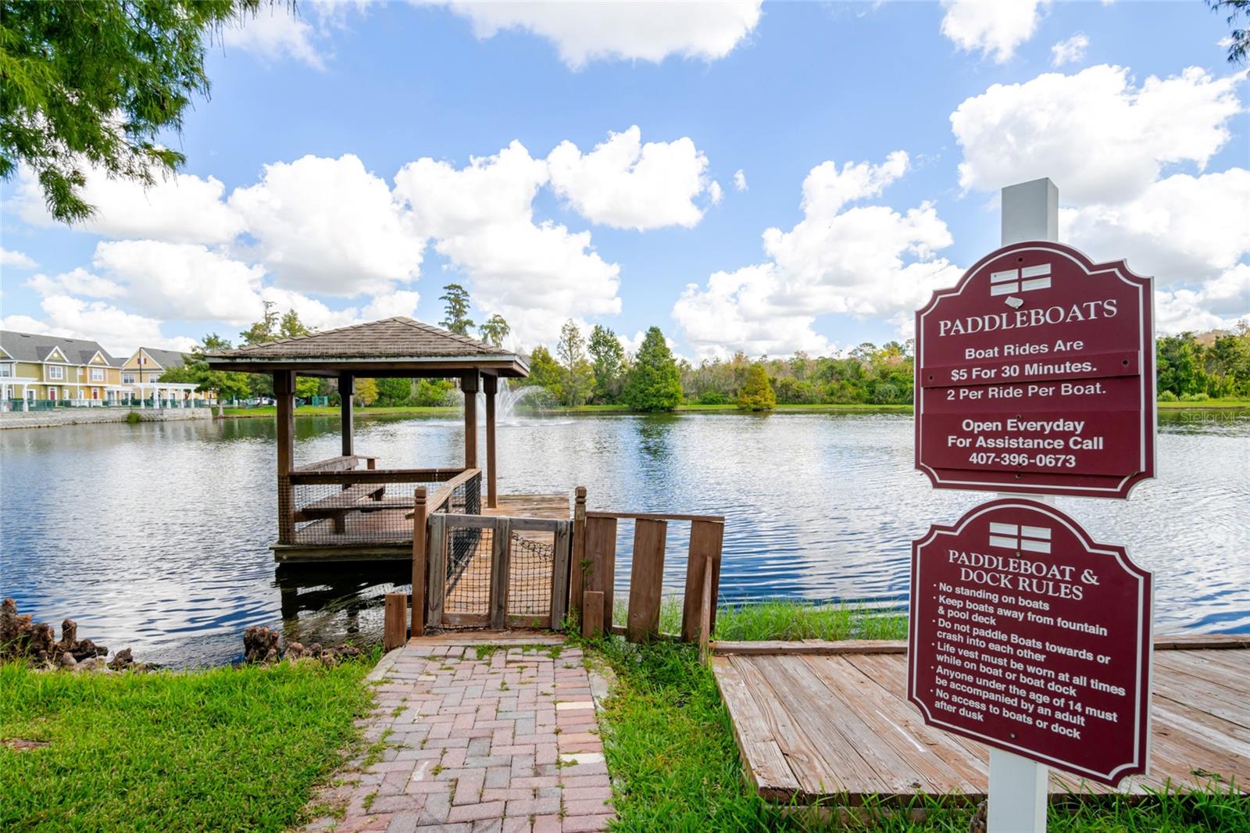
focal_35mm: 16
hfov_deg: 95.0
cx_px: 625
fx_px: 573
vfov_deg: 72.0
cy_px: 416
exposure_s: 1/40
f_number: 8
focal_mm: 11
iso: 100
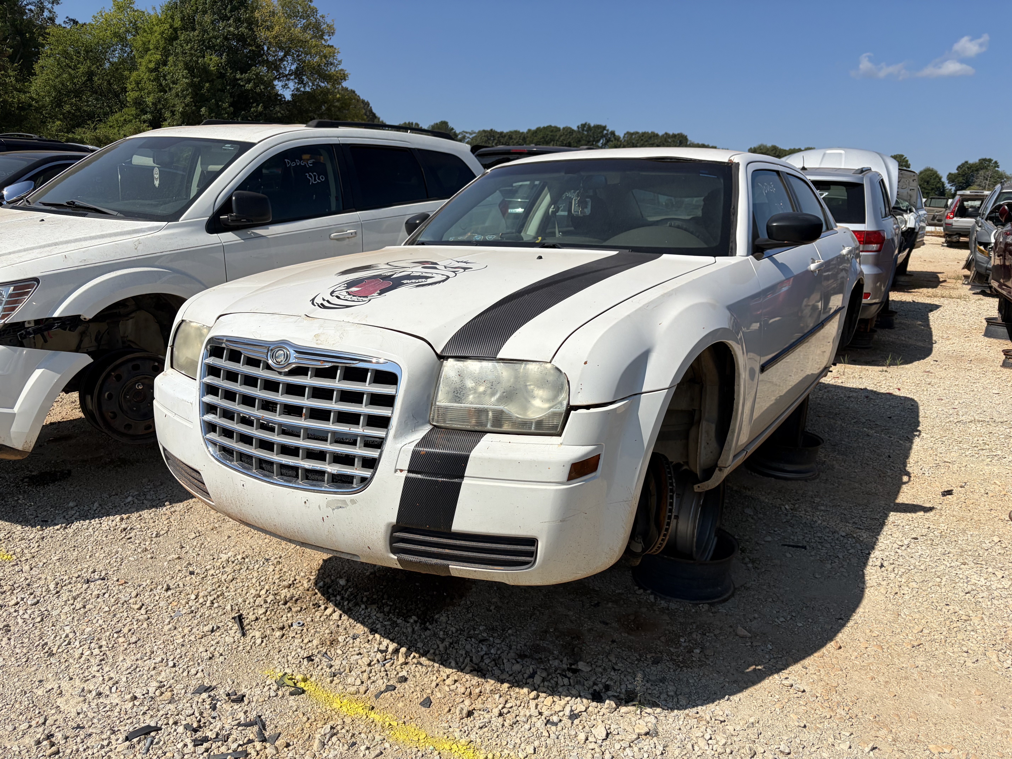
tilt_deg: -10.6
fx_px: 760
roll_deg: -1.6
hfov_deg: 67.3
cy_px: 380
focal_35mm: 26
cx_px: 506
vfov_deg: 53.1
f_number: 1.6
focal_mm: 5.96
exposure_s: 1/8850
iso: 50
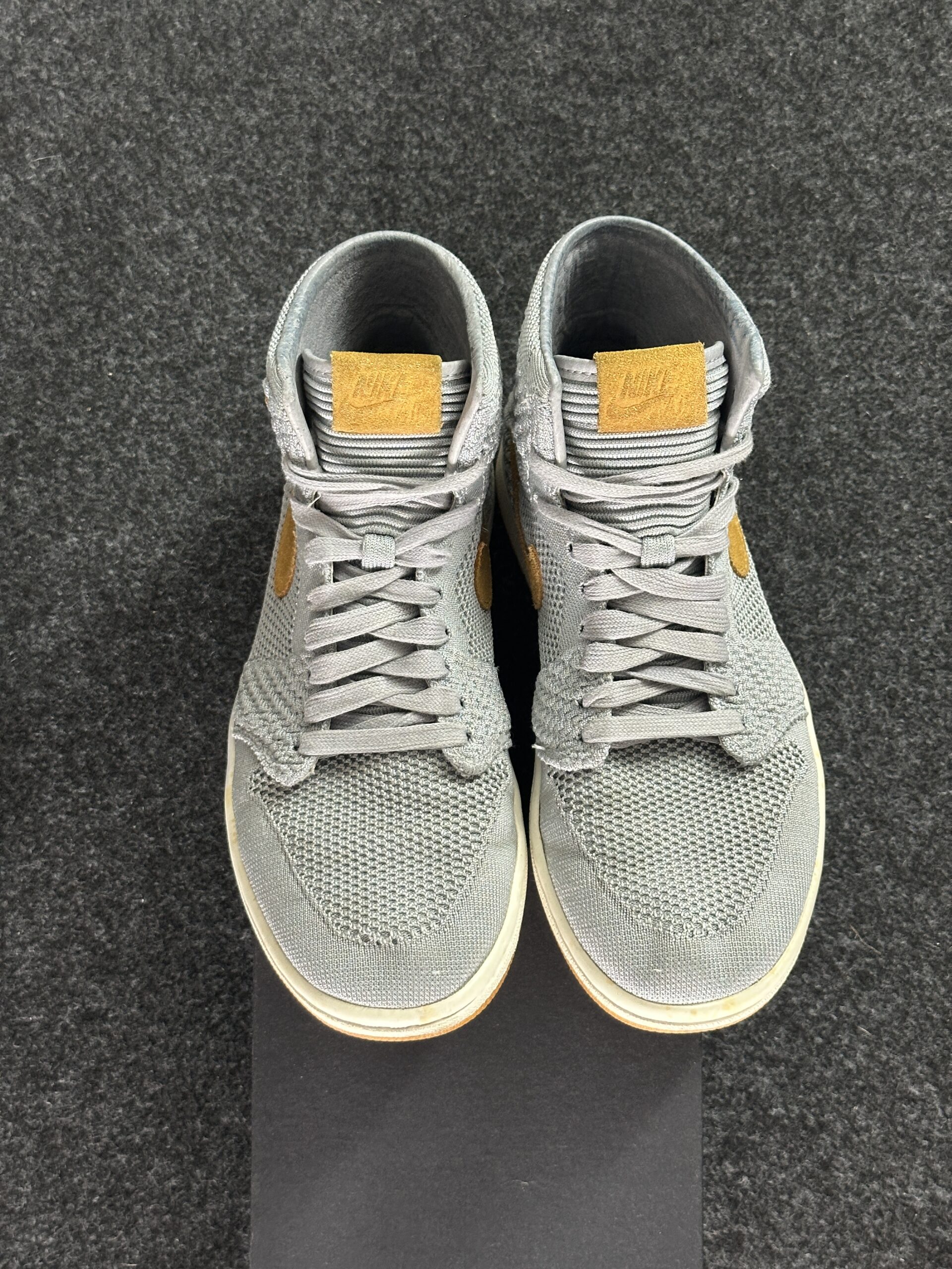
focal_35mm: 48
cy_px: 634
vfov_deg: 39.7
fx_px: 1760
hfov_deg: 30.3
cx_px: 476
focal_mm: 6.86
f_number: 1.78
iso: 200
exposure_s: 1/33
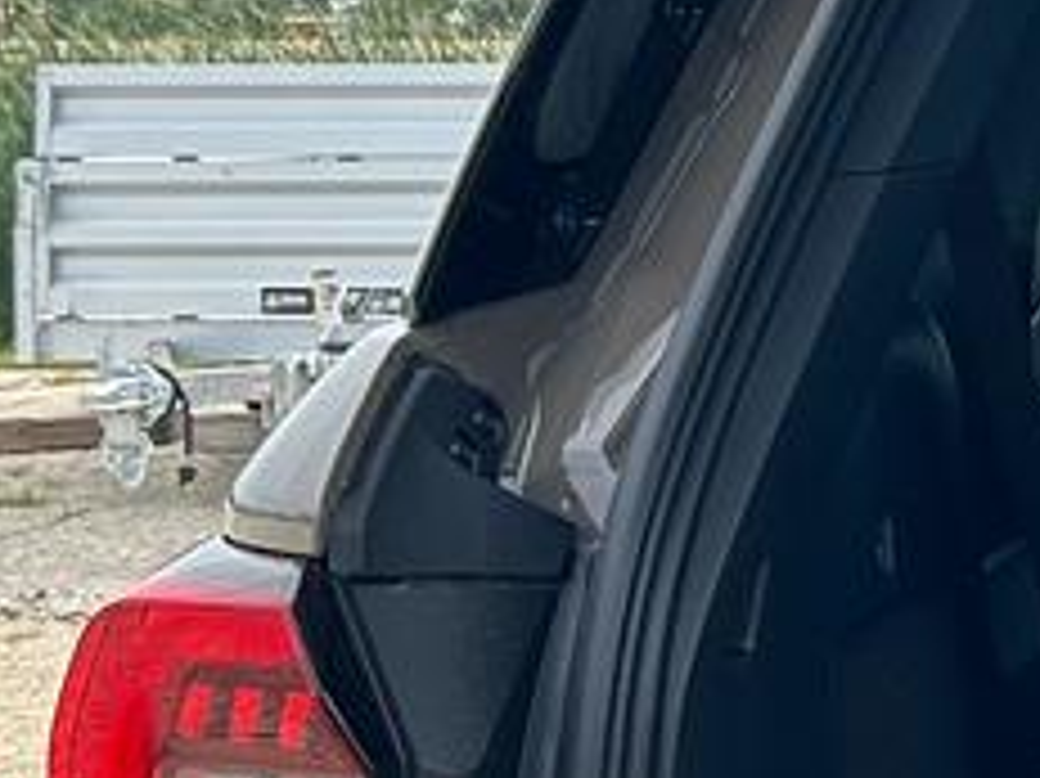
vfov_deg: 10.2
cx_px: 1999
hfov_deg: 12.3
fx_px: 4324
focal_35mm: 144
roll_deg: +0.5
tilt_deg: -0.8
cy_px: 49
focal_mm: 5.7
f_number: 1.5
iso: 50
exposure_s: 1/1869
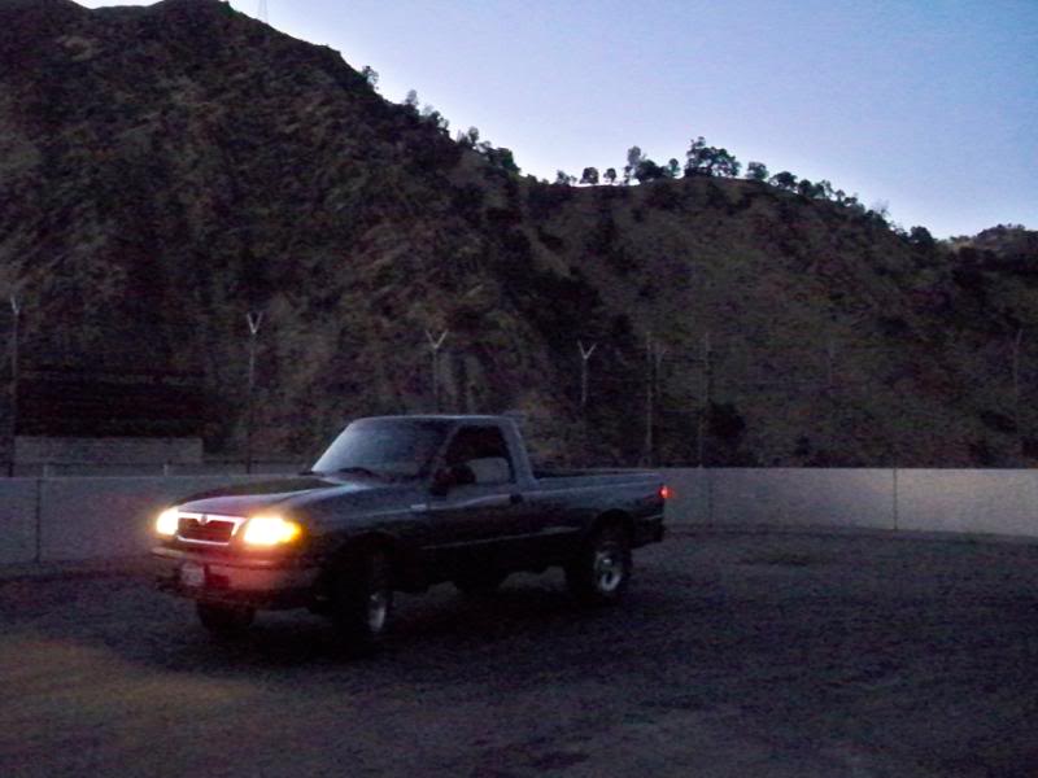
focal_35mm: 35
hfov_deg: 52.6
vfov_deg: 40.7
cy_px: 389
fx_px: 1050
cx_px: 519
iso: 3200
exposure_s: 1/60
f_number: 3.1
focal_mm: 6.3
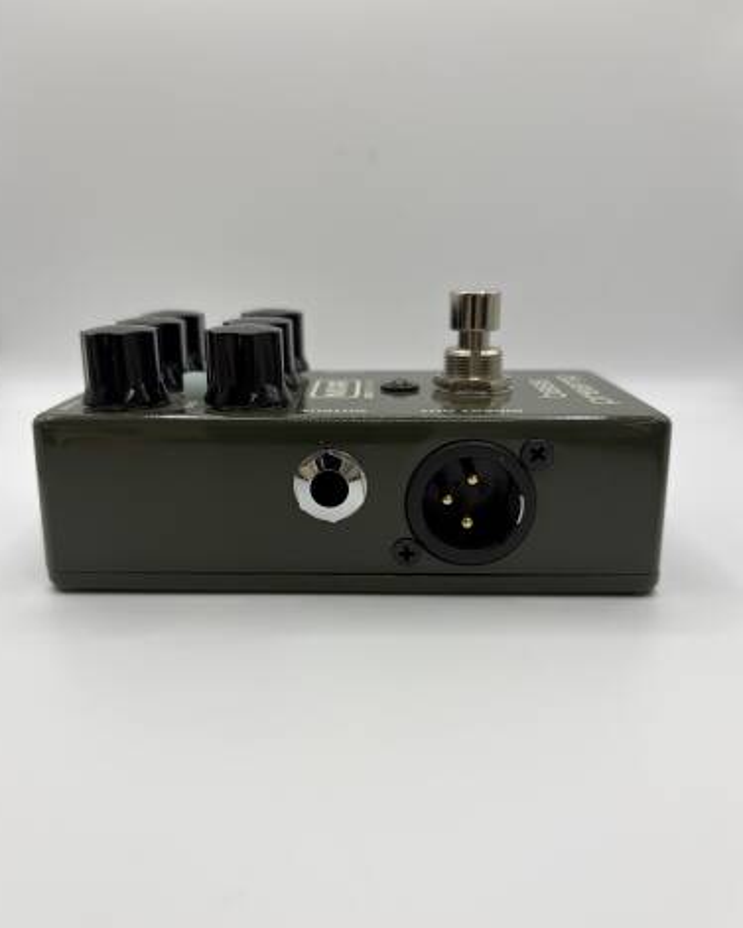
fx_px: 769
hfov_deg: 51.5
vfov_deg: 62.1
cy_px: 510
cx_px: 371
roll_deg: +0.0
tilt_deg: -19.6
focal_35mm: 28
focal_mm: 5.96
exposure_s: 1/119
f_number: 1.6
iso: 100
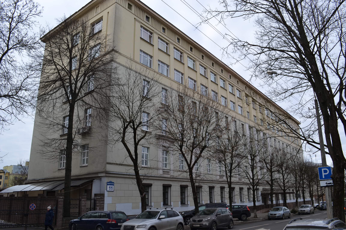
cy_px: 115
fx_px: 259
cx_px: 173
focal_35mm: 27
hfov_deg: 67.4
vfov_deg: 47.9
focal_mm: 18
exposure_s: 1/160
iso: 100
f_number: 6.3
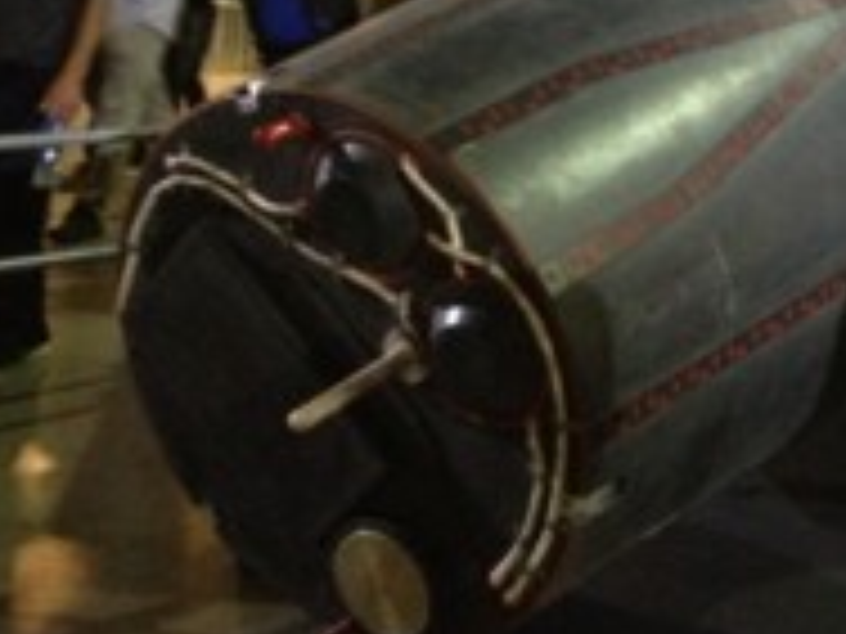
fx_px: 2053
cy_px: 72
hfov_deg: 22.2
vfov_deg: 17.3
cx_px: 896
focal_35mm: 84
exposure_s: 1/15
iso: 640
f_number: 2.4
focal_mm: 4.28
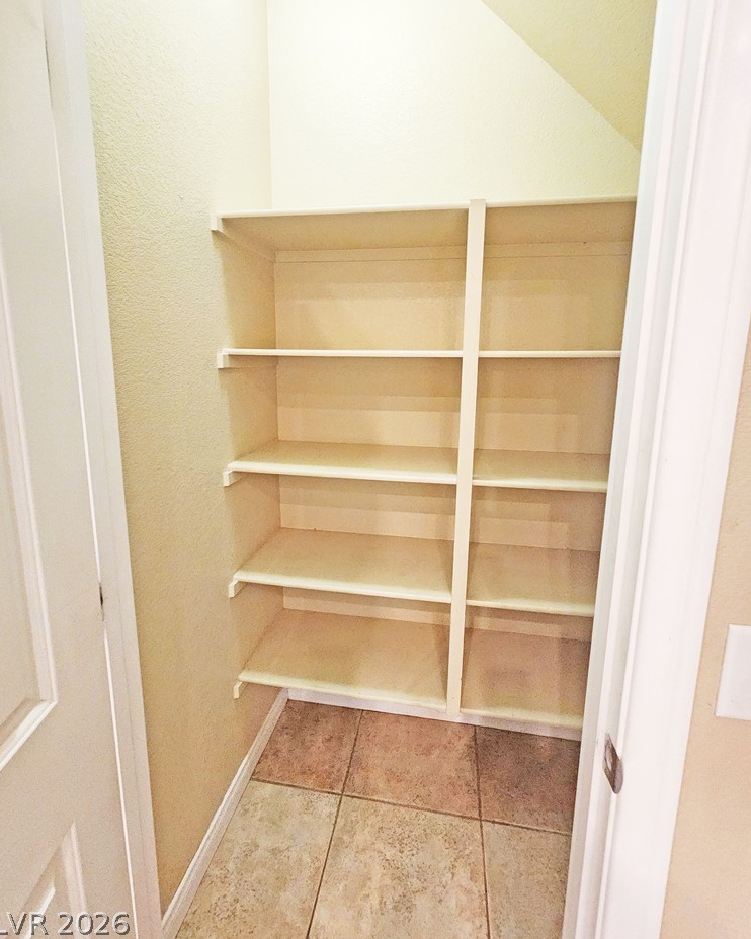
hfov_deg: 88.0
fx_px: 389
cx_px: 371
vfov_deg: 100.5
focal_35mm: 14
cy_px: 428
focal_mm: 2.2
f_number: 2.2
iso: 500
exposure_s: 1/30
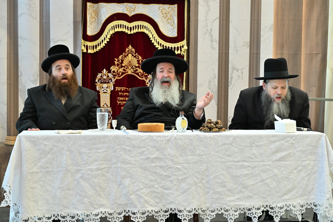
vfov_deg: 20.0
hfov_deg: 29.7
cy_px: 111
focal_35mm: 68
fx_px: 629
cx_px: 166
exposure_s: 1/250
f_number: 5.6
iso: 1600
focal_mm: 68
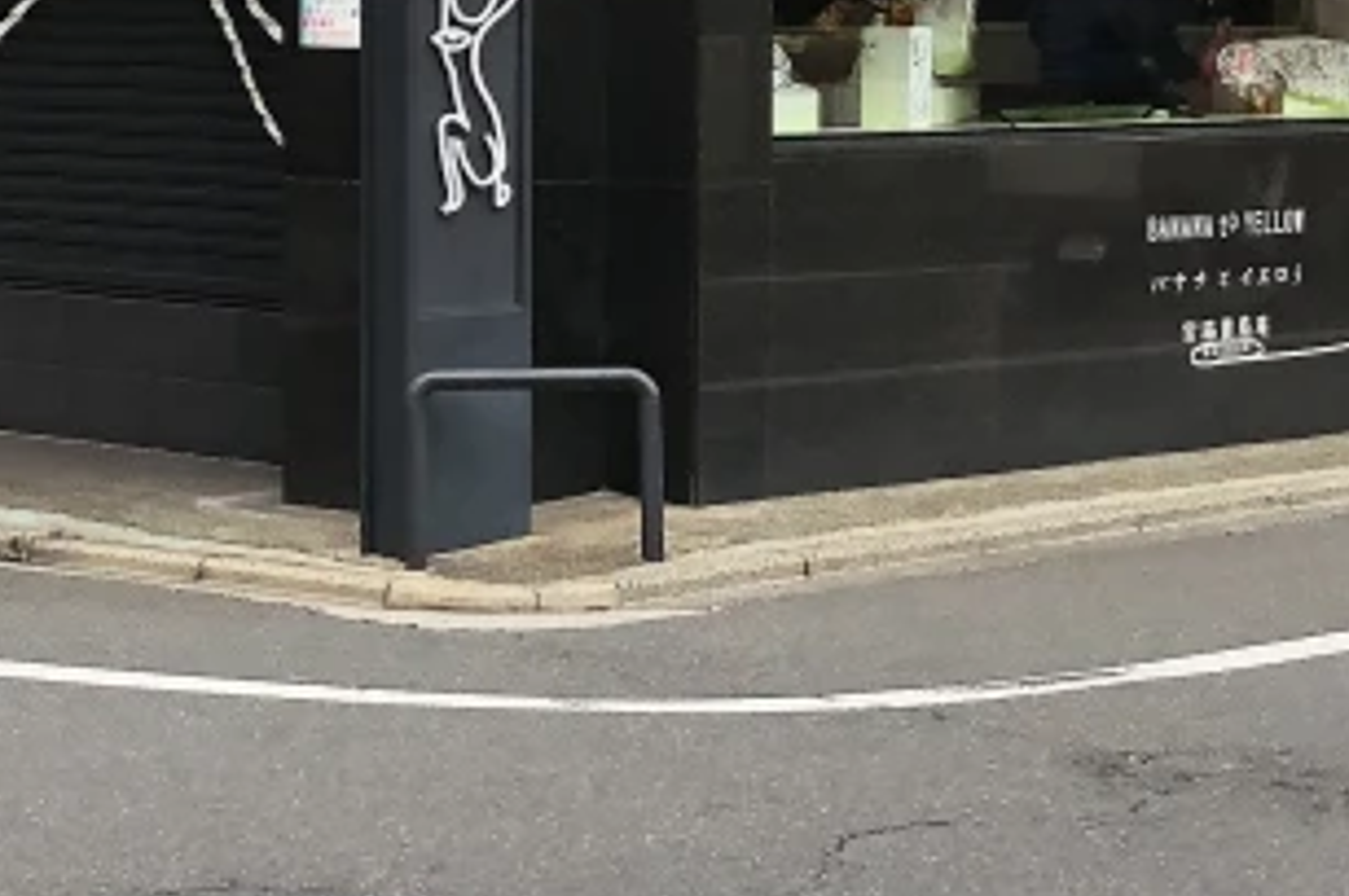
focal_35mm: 114
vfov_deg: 12.0
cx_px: 334
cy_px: 259
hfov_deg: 17.9
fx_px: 4267
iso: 20
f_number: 1.8
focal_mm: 4
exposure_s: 1/306
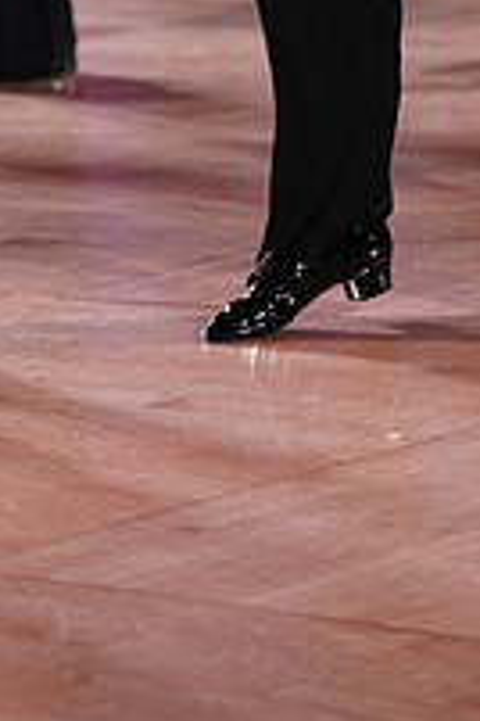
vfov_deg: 8.5
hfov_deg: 5.8
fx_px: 4740
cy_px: -265
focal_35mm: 237
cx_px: 170
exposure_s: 1/640
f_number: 2.8
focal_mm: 82
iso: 2000
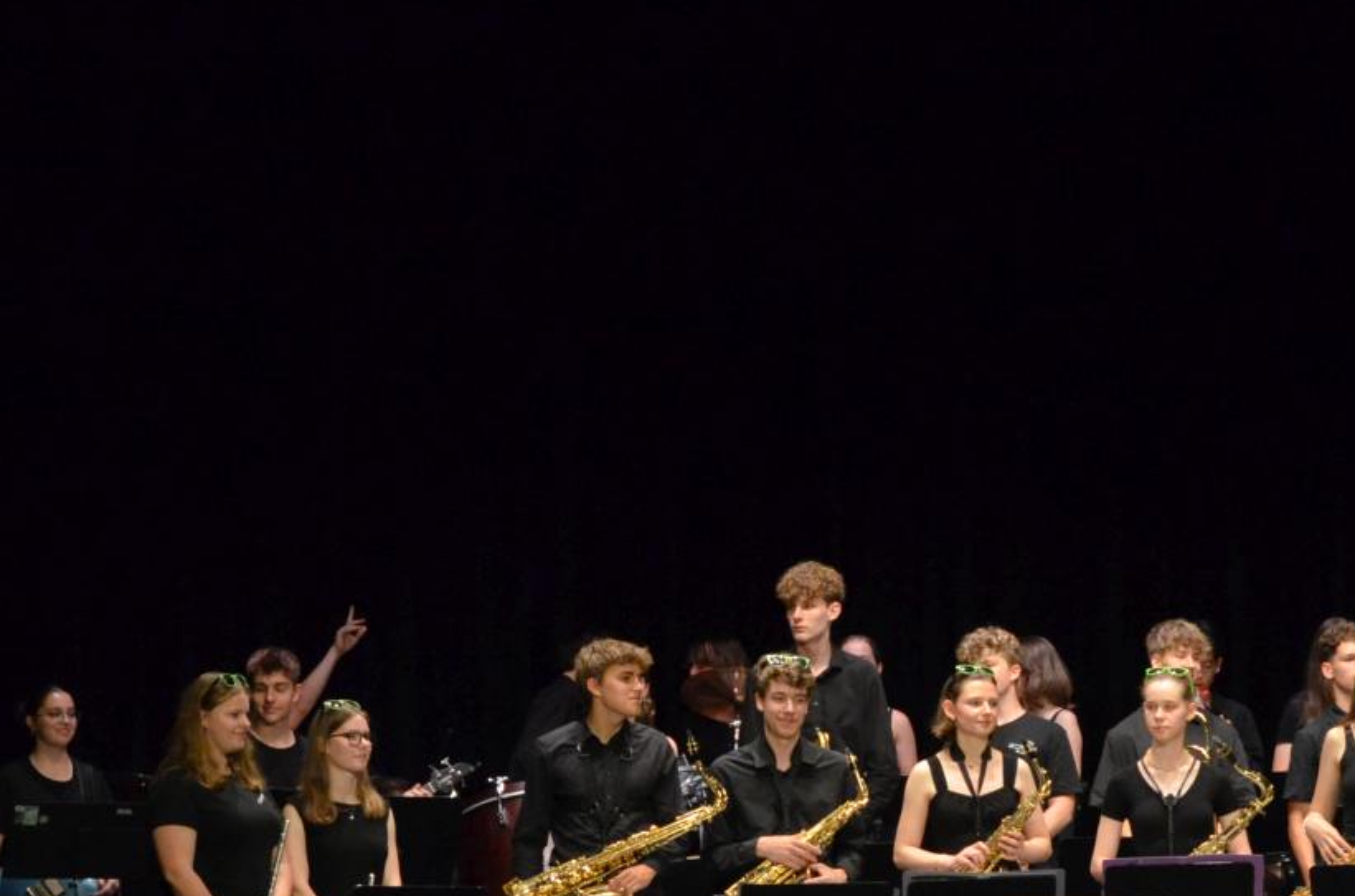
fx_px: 6157
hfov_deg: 12.6
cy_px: 853
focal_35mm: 164
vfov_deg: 8.3
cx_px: 818
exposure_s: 1/160
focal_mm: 55
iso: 2500
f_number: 6.3
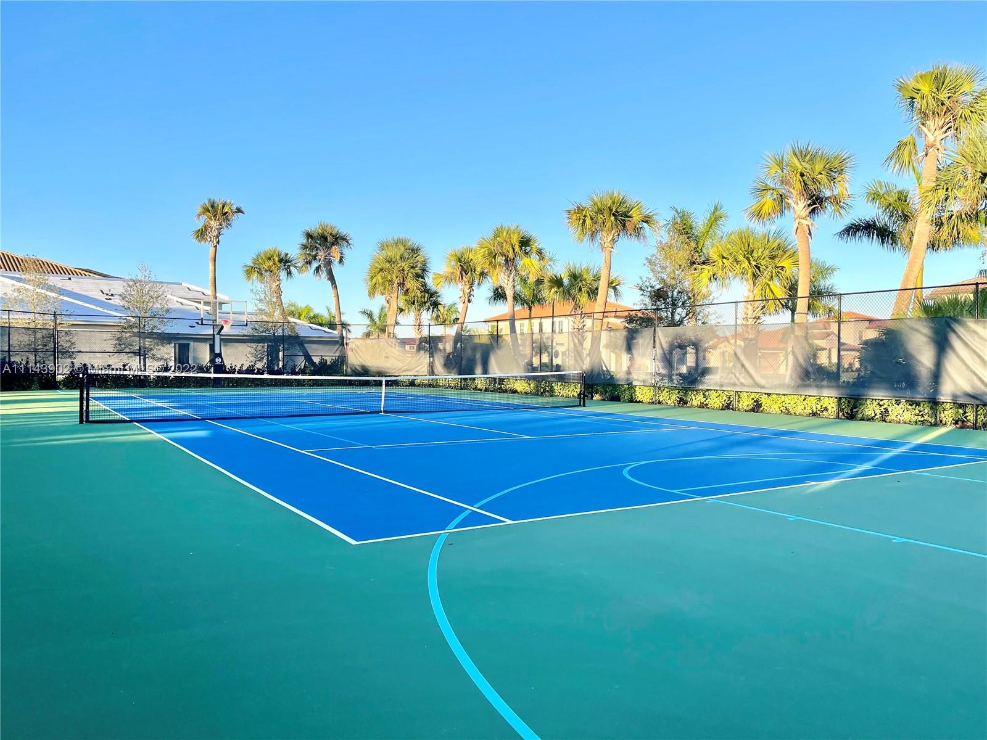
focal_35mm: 26
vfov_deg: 53.1
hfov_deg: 67.3
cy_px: 370
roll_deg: -0.5
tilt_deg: -2.1
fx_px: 741
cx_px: 494
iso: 32
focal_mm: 5.1
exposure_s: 1/1403
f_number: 1.6
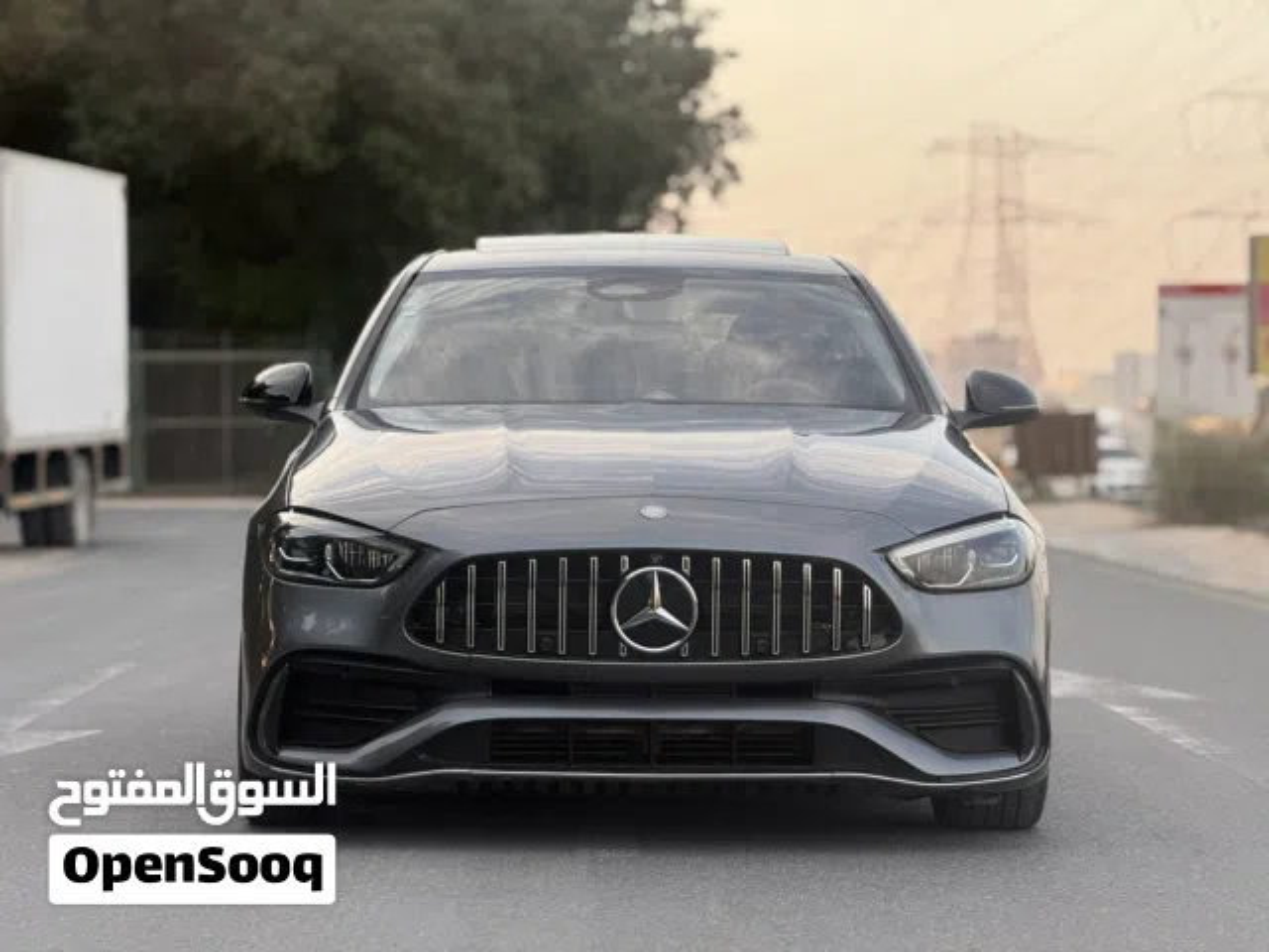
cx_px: 634
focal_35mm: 120
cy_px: 476
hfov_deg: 16.4
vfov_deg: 12.3
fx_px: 4399
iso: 50
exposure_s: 1/146
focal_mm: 15.66
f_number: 2.8
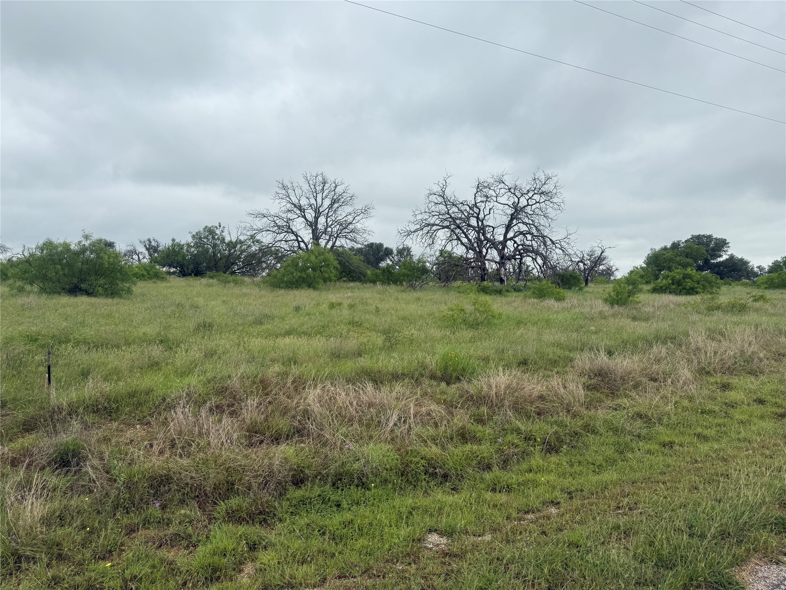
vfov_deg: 56.8
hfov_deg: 71.6
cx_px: 393
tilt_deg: +0.0
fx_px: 545
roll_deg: -1.4
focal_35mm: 24
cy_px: 295
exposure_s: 1/1361
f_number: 1.78
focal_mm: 6.76
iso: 80
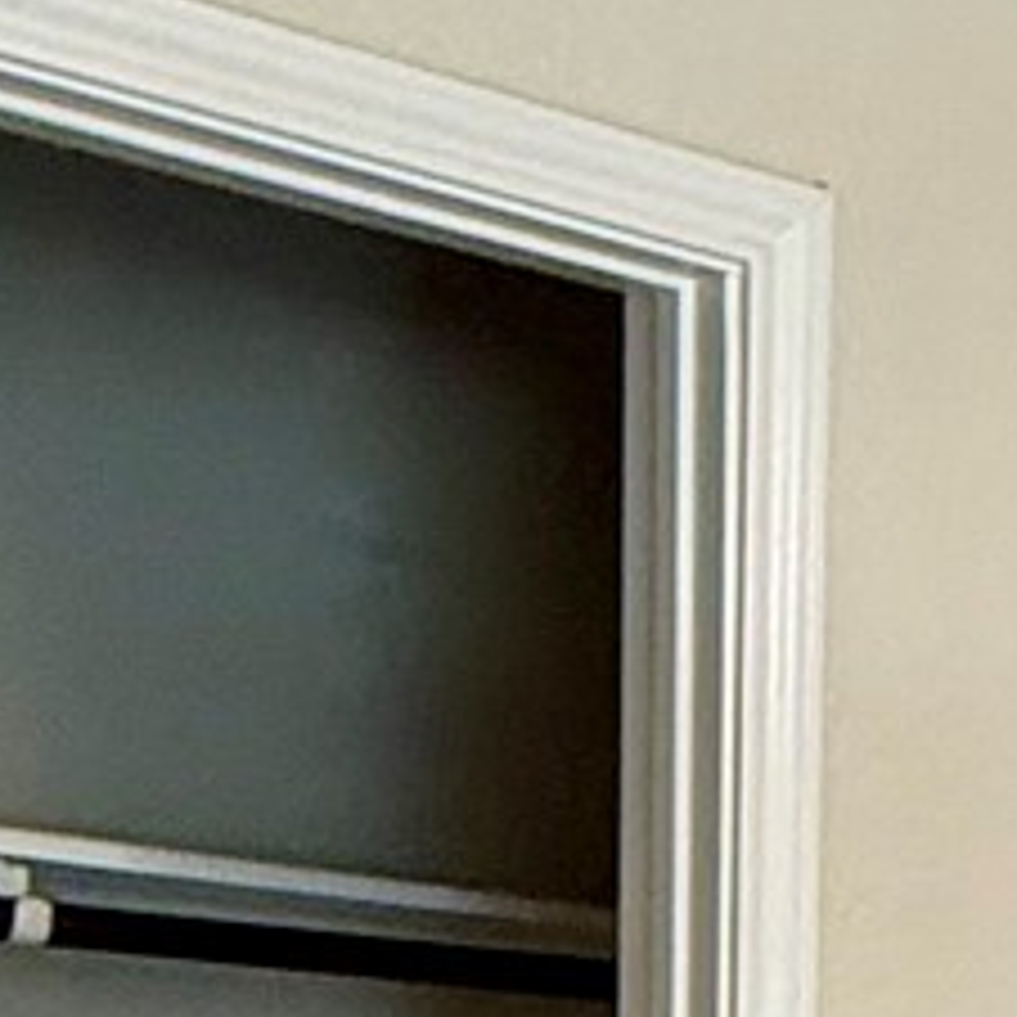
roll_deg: -3.6
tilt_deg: -6.1
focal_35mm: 112
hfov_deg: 13.1
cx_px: 2124
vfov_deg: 14.1
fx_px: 3723
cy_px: 1719
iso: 200
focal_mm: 2.22
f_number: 2.2
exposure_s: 1/60
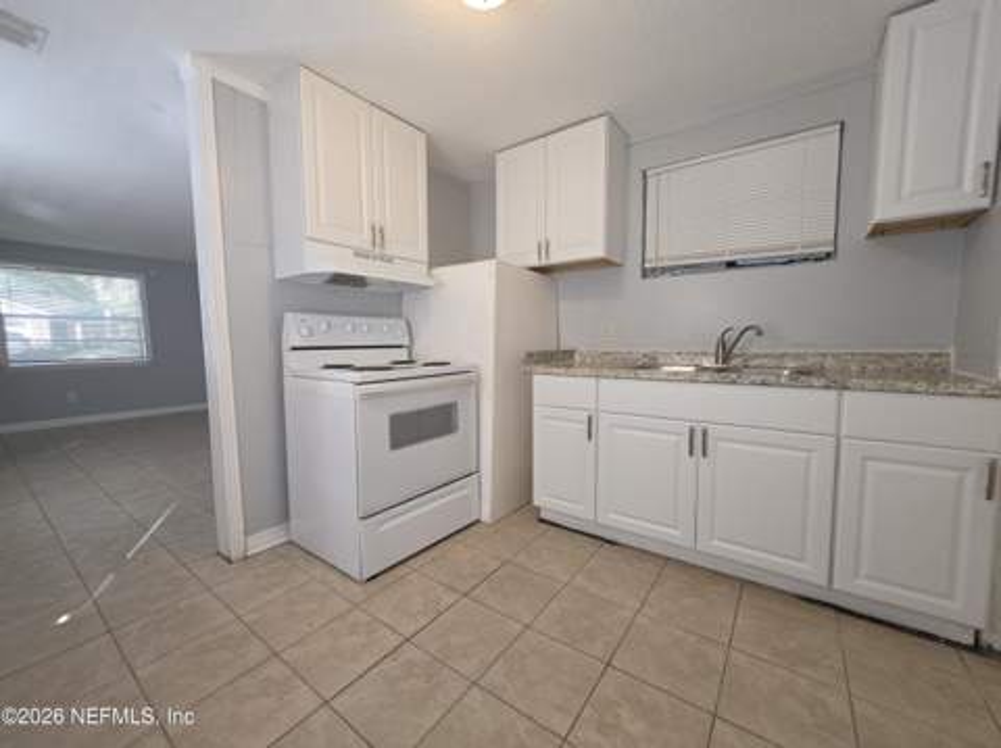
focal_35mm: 13
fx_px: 376
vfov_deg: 89.8
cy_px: 374
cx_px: 500
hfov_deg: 106.2
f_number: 1.9
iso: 80
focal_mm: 2.2
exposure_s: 1/60
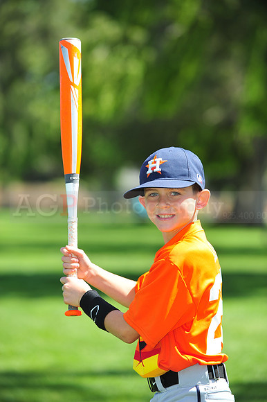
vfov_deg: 11.8
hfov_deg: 7.8
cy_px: 201
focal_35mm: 175
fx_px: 1949
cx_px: 134
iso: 200
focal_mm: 175
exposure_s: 1/800
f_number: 4.5
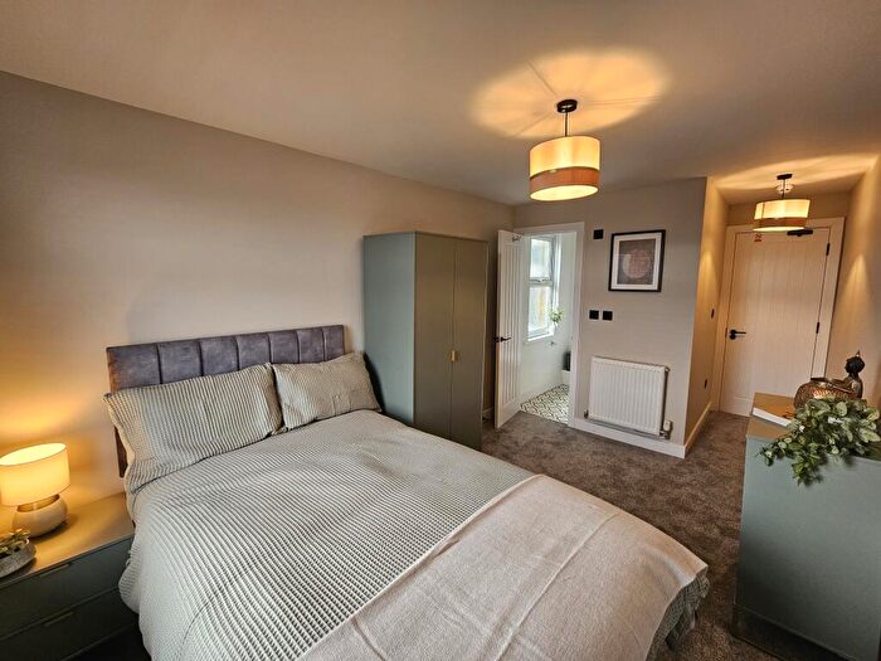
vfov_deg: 89.9
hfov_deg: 106.2
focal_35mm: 13
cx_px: 440
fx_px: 331
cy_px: 330
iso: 160
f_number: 2.2
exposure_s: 1/50
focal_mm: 2.2
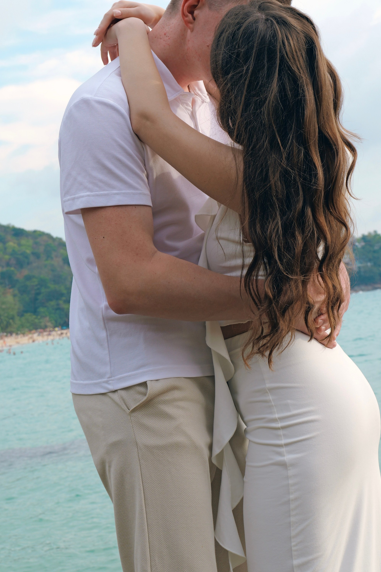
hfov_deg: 16.6
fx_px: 1302
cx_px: 246
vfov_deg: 24.7
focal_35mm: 82
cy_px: 205
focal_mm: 60
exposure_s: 1/125
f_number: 13
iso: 320
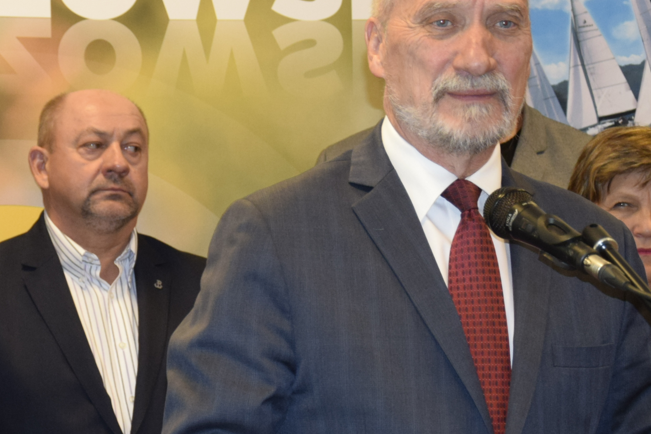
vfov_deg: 8.4
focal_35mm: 164
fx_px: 2970
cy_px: 303
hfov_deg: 12.4
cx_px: 59
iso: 1000
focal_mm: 45
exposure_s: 1/60
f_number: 4.8
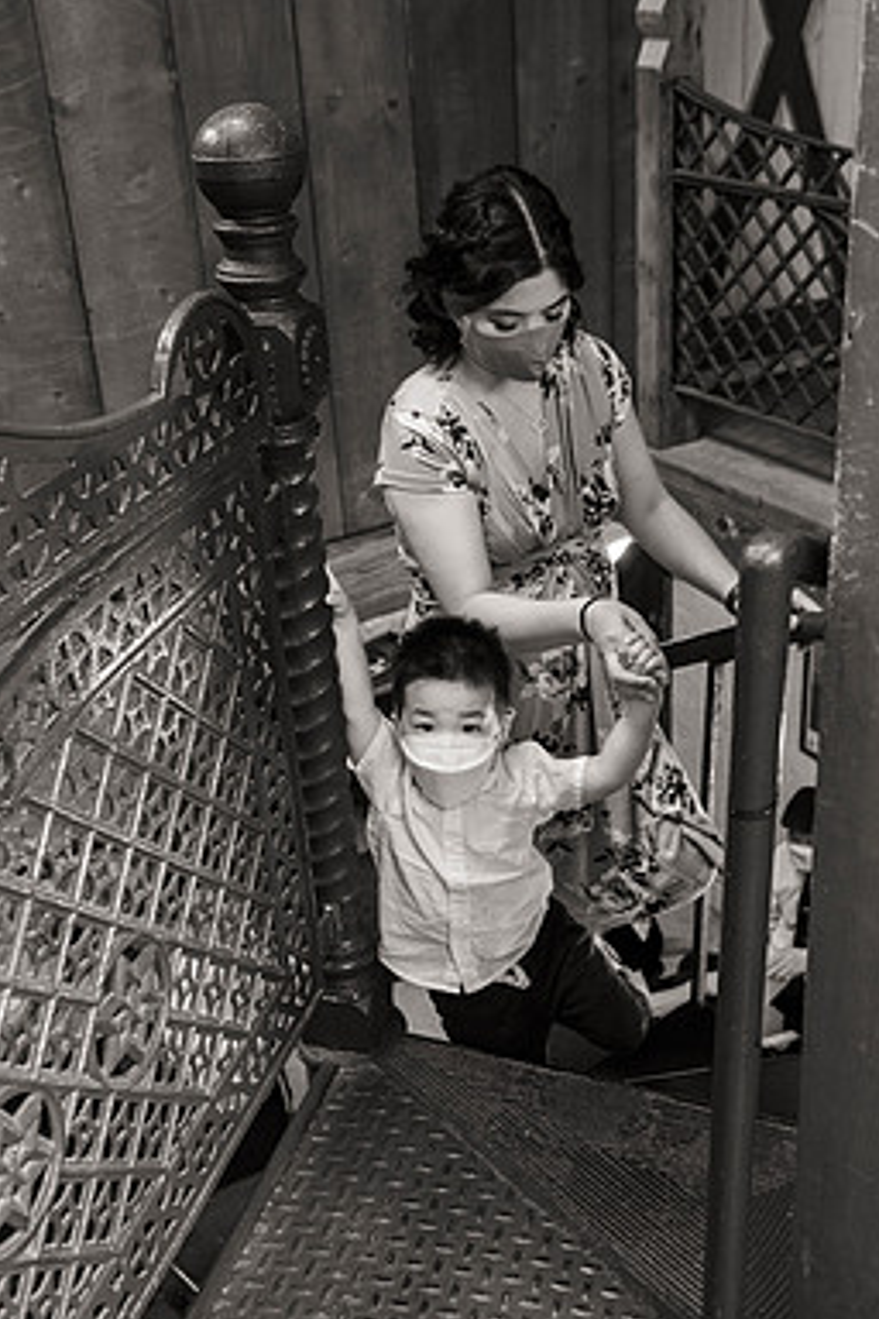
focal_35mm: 41
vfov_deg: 47.4
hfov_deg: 32.6
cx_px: 460
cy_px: 677
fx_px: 1502
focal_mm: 35
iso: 2500
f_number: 4
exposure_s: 1/50
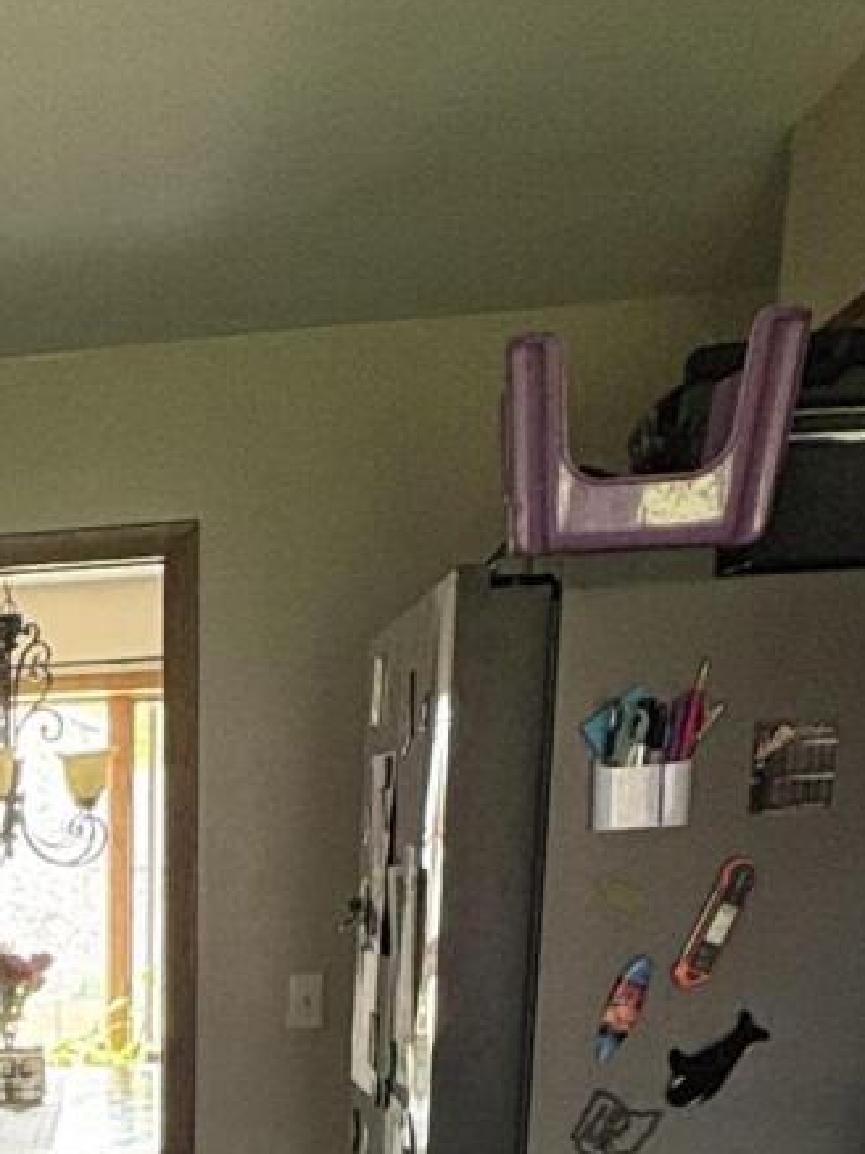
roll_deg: +2.1
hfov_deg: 21.1
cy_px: 1523
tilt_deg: -16.6
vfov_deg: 25.7
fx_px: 2134
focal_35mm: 64
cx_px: -222
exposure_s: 1/60
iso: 320
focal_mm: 2.22
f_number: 2.2
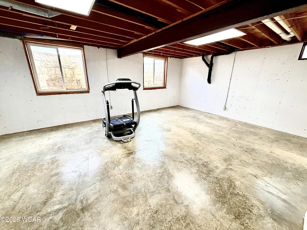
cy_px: 115
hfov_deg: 102.1
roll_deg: -1.8
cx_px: 154
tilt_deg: -17.6
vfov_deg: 85.7
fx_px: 124
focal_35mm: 14
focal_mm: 2.22
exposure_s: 1/120
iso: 200
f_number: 2.2
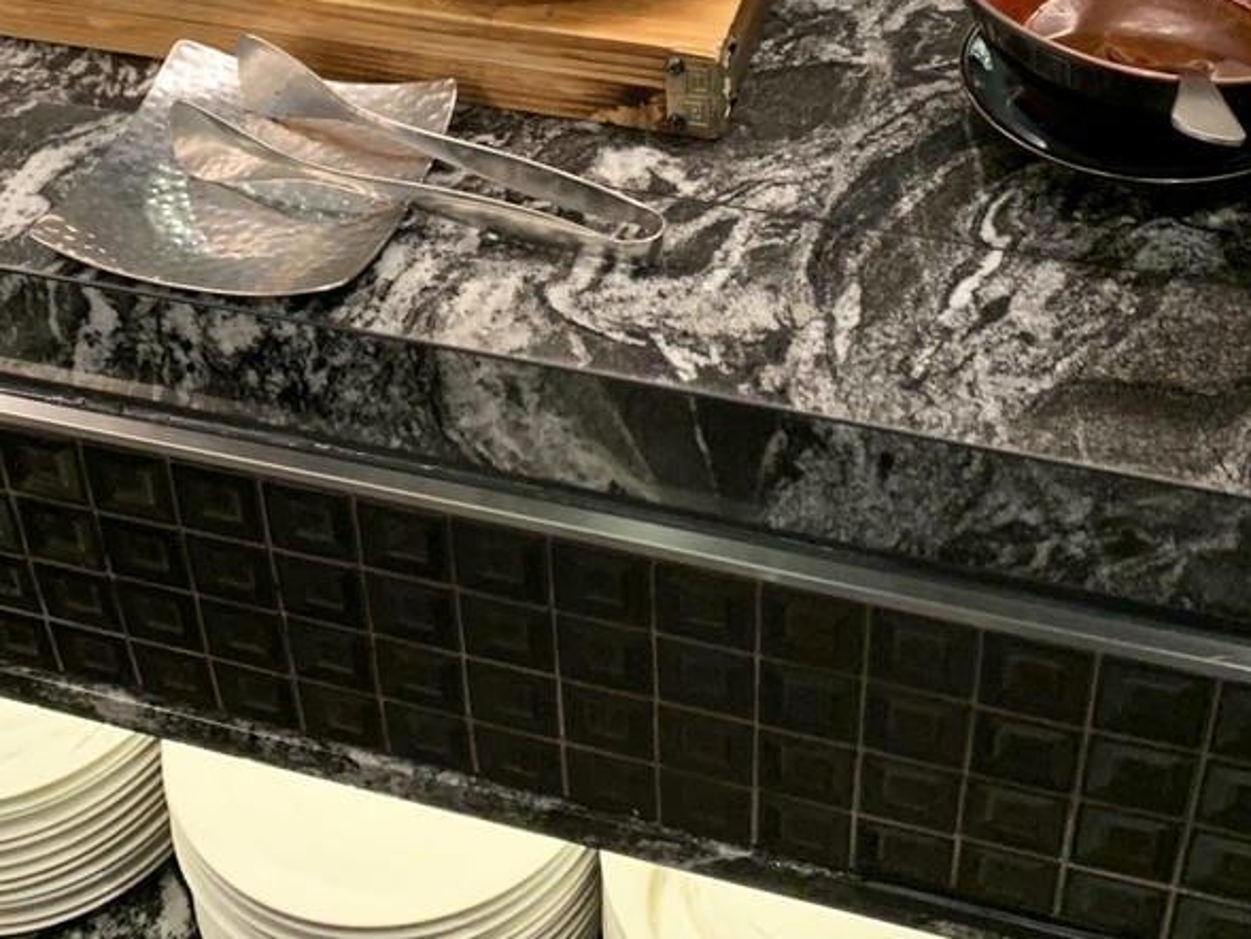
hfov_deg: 36.1
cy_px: 59
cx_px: 561
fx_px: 1916
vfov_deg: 26.4
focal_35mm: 53
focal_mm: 4.25
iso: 320
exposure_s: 1/60
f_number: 1.8
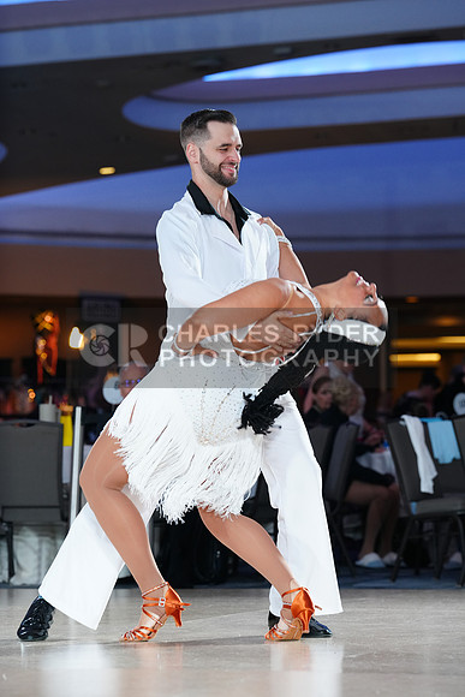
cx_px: 232
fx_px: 2594
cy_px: 348
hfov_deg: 10.2
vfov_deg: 15.3
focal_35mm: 134
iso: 1250
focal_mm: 134
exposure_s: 1/200
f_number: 5
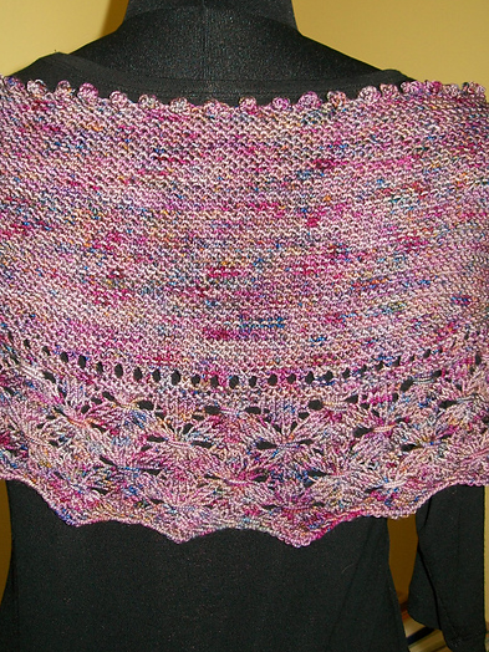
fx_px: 829
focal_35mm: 44
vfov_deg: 42.8
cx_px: 212
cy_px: 270
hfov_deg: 32.8
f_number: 2.7
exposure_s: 1/30
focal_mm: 6
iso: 80
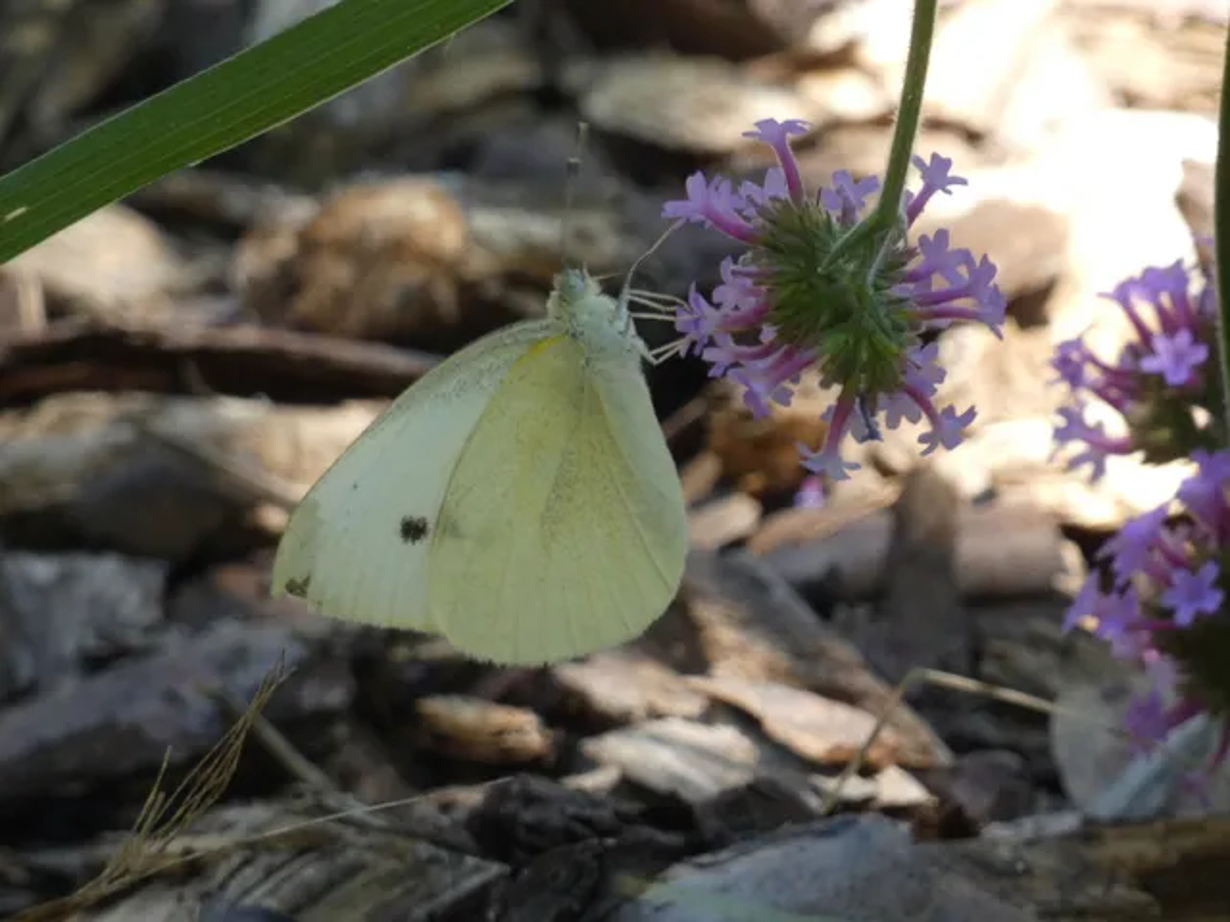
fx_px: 12863
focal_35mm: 362
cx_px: 615
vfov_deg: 4.1
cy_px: 461
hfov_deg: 5.5
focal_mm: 64.9
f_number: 5.6
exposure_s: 1/80
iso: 100
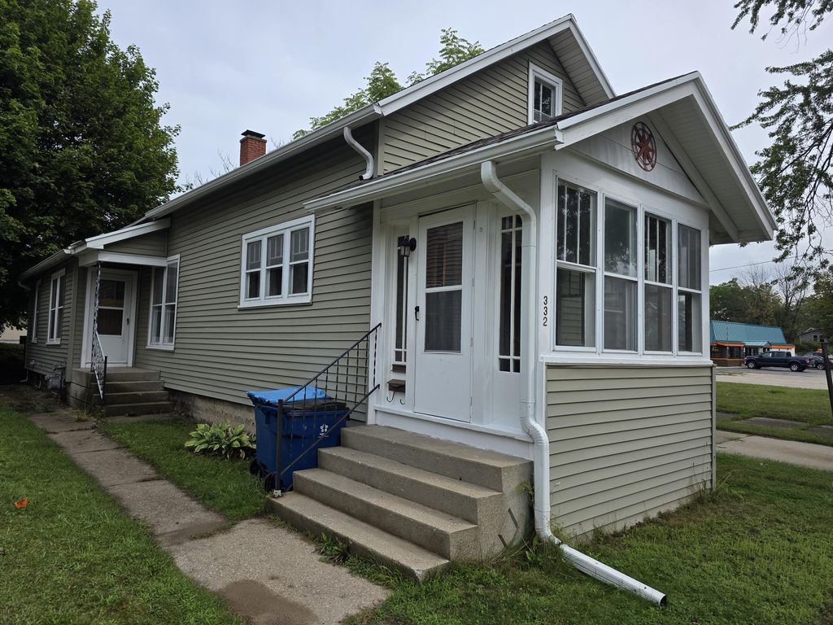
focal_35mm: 23
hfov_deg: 73.9
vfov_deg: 58.9
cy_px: 312
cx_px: 416
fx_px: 553
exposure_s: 1/5017
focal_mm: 6.3
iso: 80
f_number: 1.7
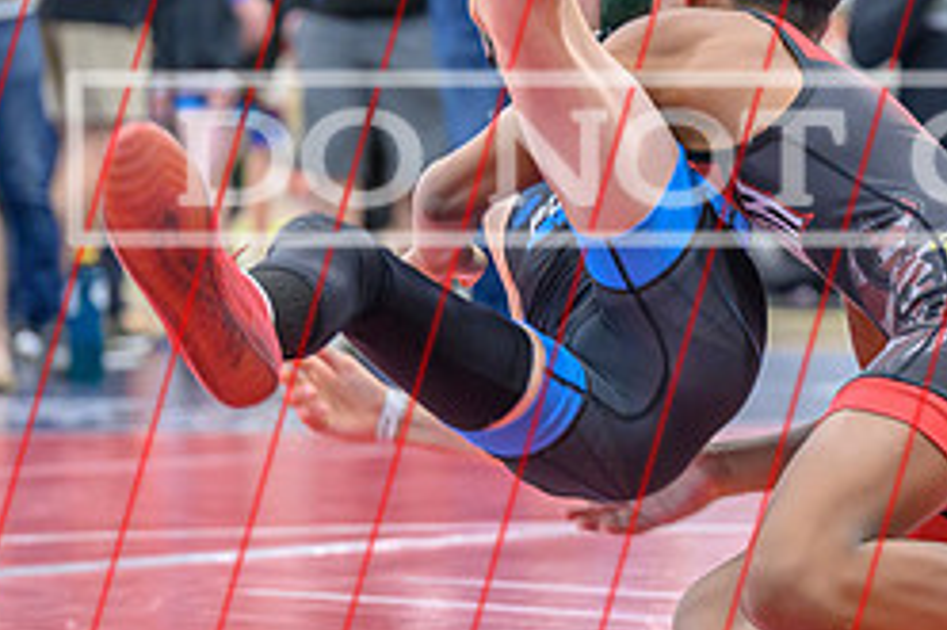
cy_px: 200
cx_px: 802
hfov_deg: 8.9
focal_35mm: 231
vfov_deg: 5.9
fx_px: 6072
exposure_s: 1/640
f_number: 2.8
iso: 2500
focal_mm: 82
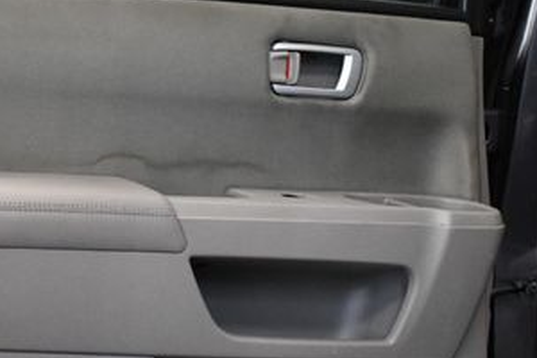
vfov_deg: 14.5
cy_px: 261
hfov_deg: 21.6
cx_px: 183
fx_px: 1402
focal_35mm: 94
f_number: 3.8
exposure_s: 1/125
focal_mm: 22
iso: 2500
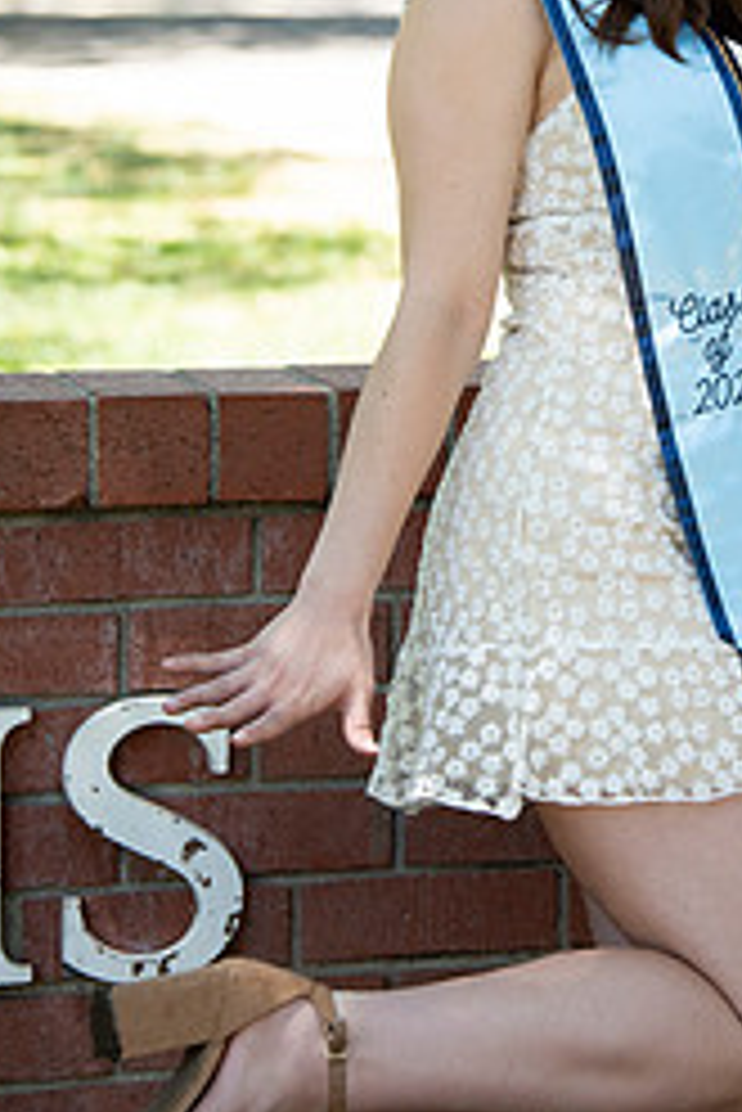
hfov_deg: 7.2
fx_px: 5896
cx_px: 643
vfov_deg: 10.7
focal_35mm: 191
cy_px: 162
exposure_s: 1/320
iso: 640
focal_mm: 105
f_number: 5.6
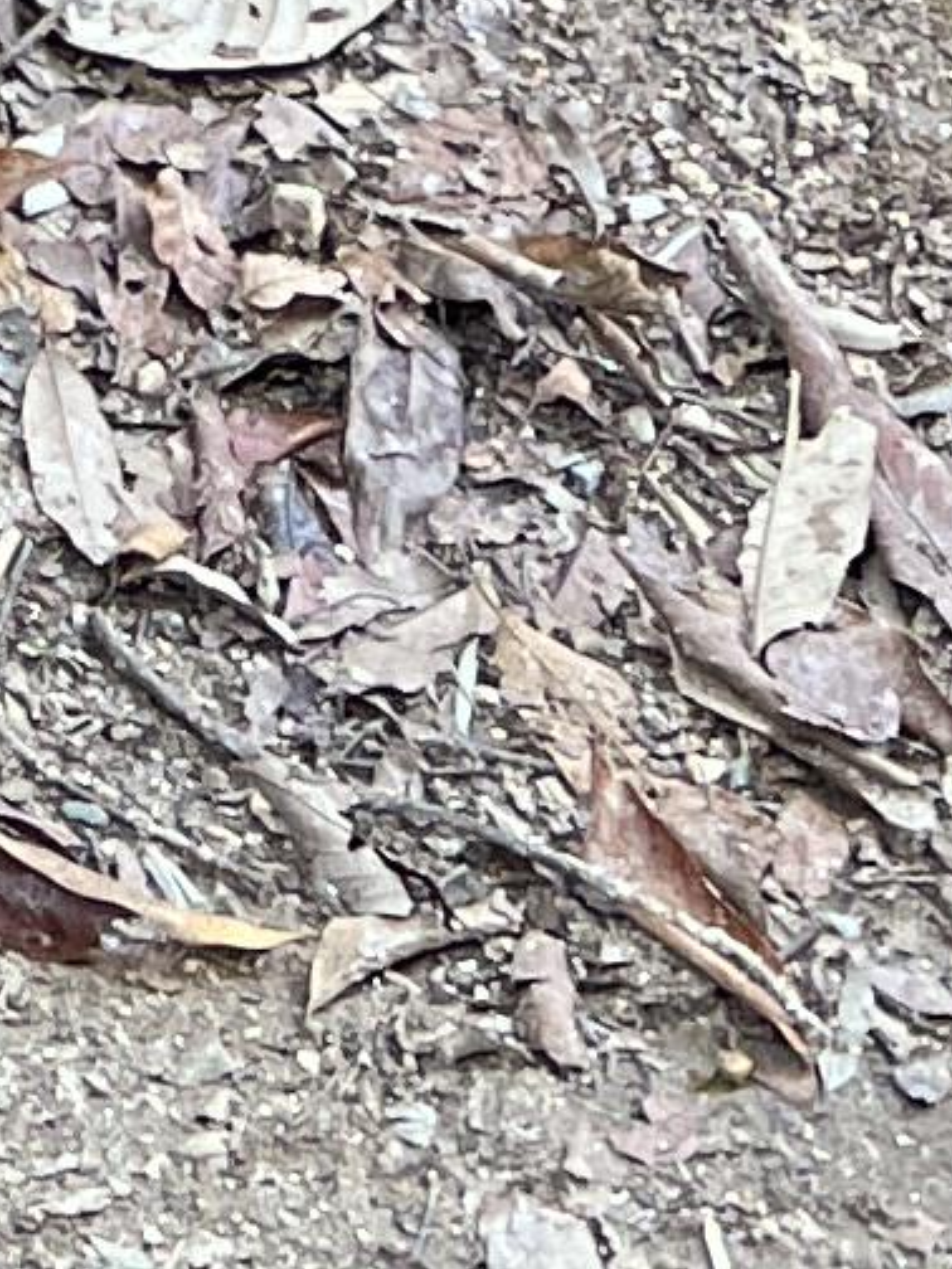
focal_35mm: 208
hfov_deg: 6.9
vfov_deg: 7.9
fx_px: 7627
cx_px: -965
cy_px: -2878
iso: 80
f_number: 1.5
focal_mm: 5.7
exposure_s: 1/121
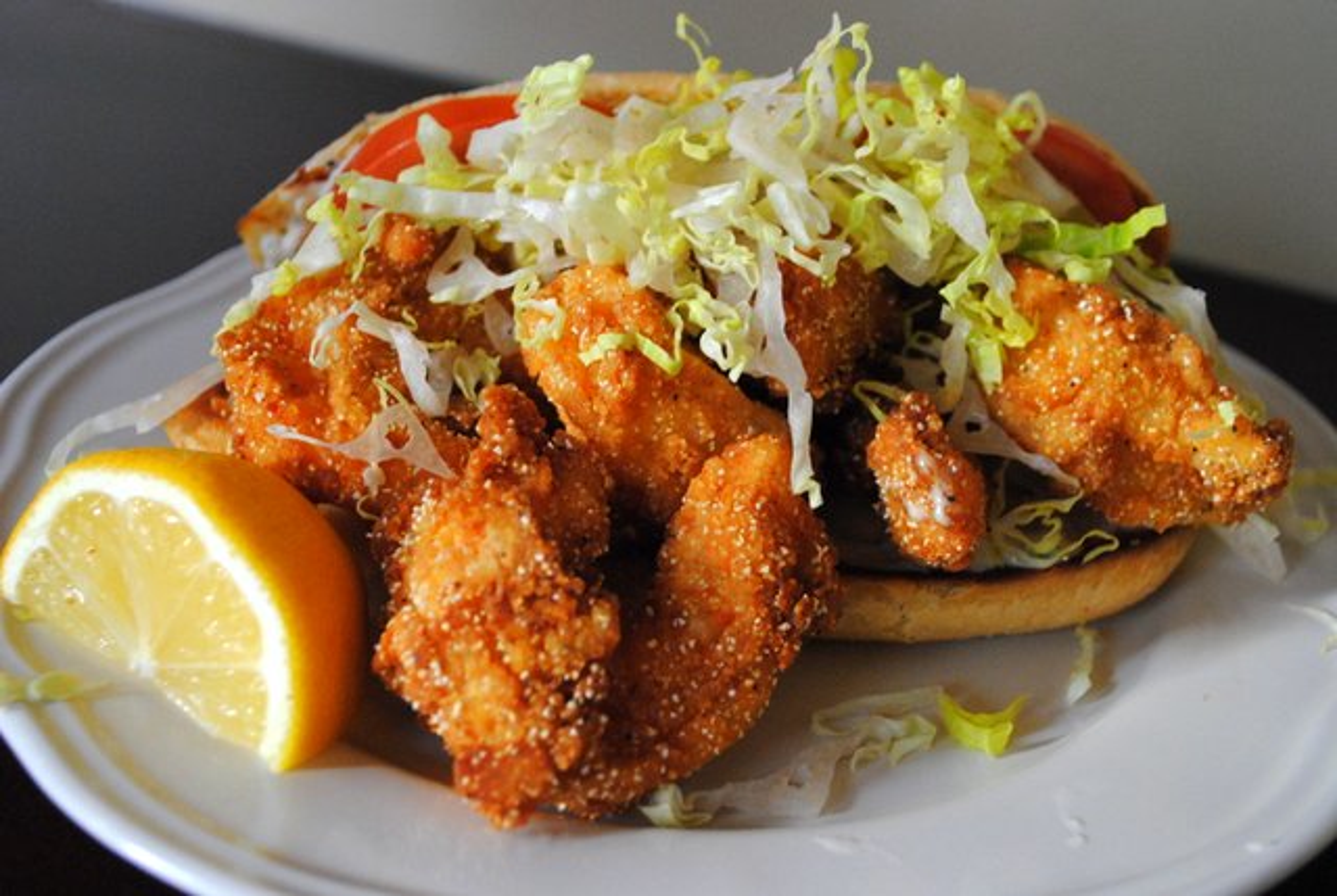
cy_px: 448
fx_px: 1953
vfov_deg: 25.8
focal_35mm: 52
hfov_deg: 37.8
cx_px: 668
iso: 900
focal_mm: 35
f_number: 5
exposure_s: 1/30
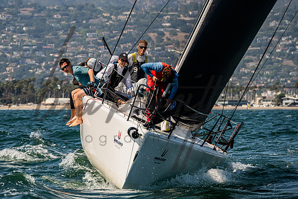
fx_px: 2643
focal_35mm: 319
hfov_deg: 6.5
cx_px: 130
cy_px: 79
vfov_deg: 4.3
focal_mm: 250
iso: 500
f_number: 8
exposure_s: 1/2500
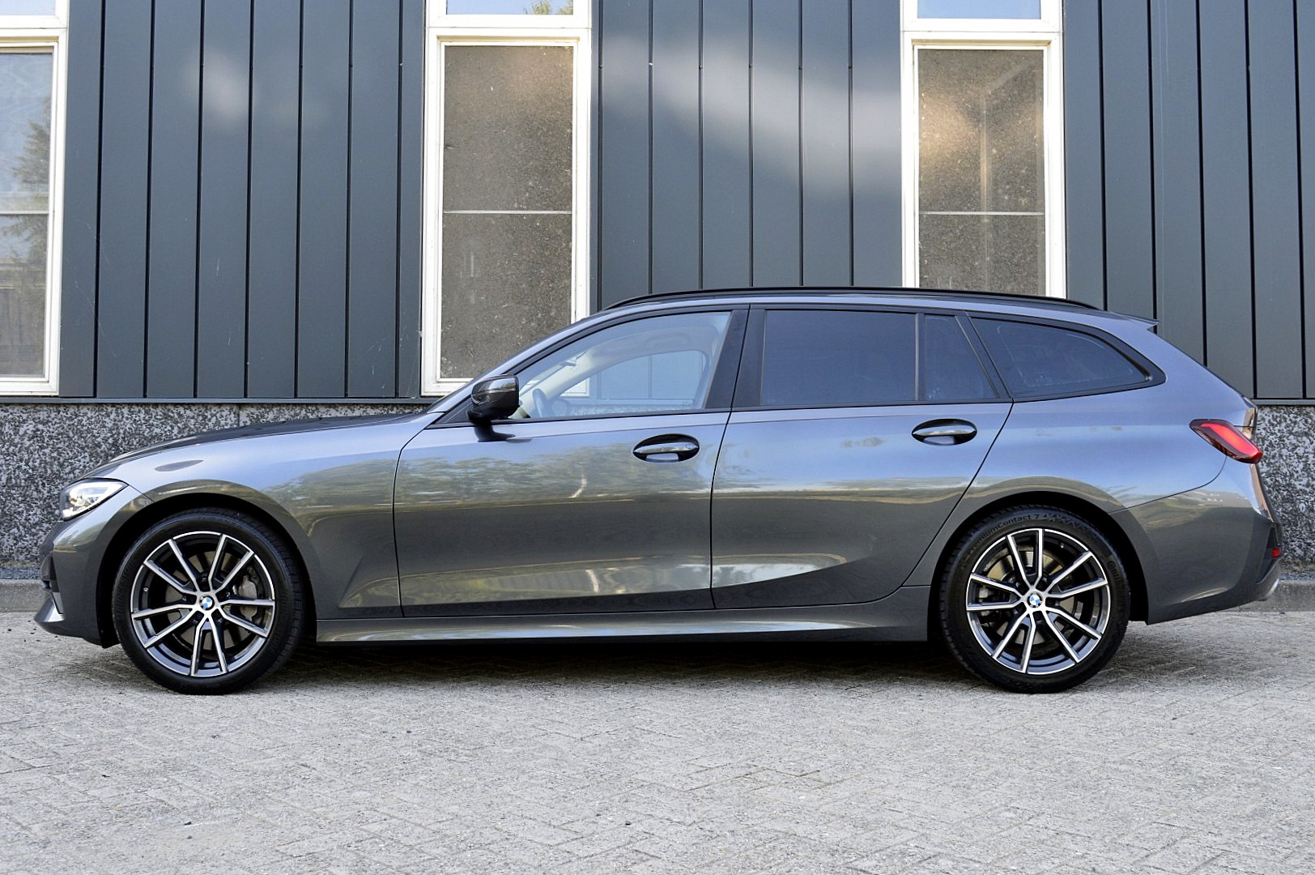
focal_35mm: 34
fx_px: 1259
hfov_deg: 55.1
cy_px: 438
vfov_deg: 38.3
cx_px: 658
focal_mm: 23
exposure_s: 1/80
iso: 400
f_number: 8
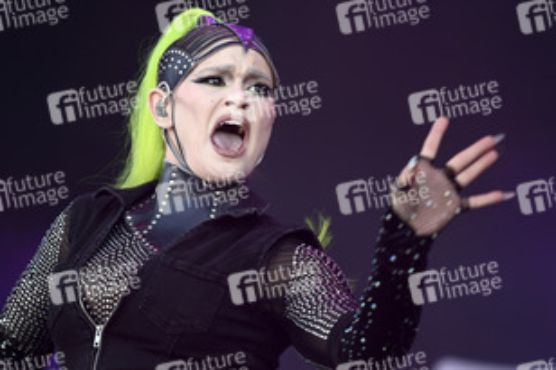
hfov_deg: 7.0
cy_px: 238
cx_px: 227
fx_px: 4523
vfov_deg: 4.7
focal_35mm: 293
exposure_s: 1/500
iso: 320
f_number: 2.8
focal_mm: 200
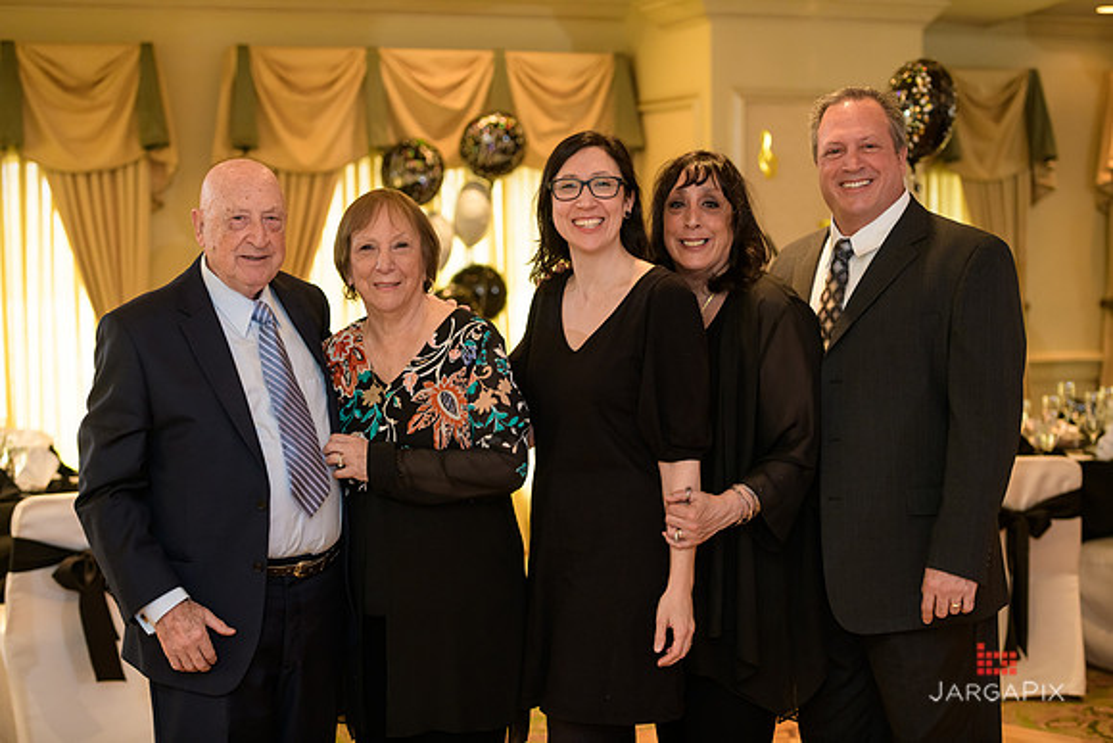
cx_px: 556
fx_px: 2165
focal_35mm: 70
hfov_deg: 28.8
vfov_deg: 19.5
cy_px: 372
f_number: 3.2
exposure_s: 1/125
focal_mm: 70
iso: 1600
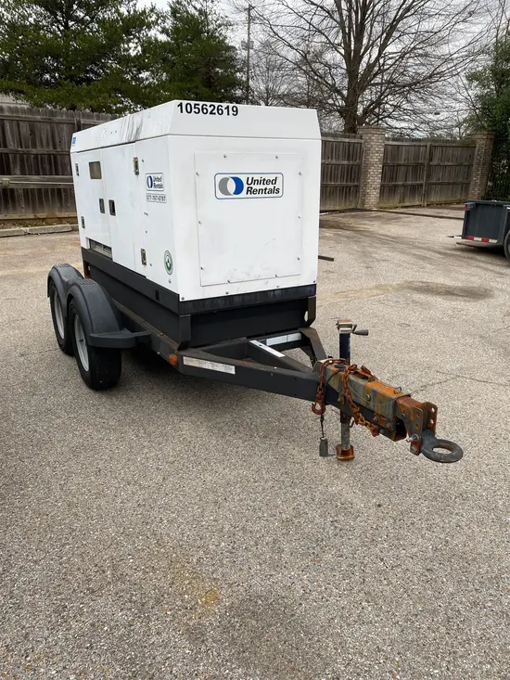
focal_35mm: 26
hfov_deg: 53.1
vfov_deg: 67.3
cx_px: 255
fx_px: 511
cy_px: 340
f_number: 1.8
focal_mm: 4.25
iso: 32
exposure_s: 1/417
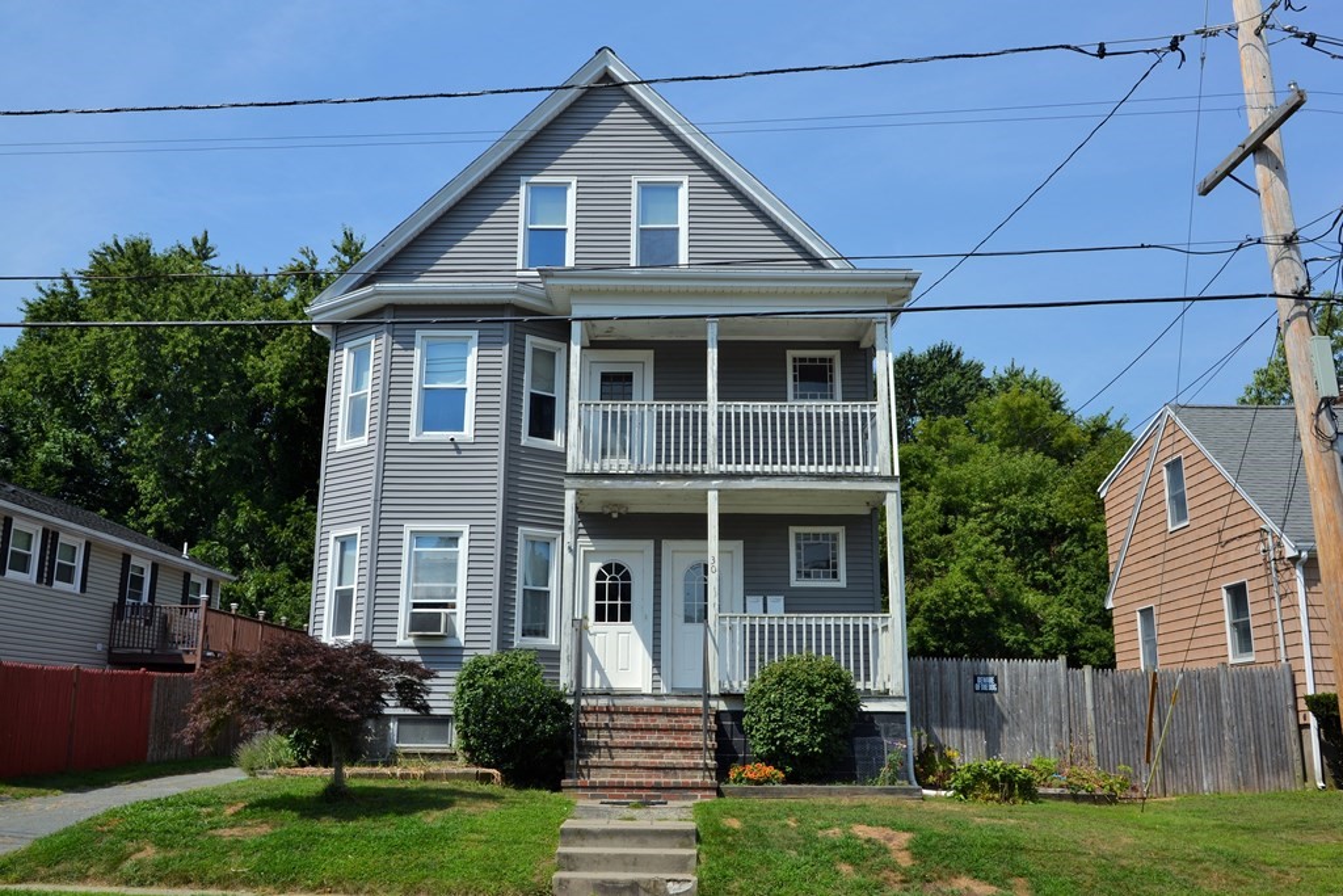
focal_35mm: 30
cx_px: 672
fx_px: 1119
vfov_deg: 43.6
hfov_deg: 61.9
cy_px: 448
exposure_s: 1/200
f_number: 10
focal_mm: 20
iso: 100
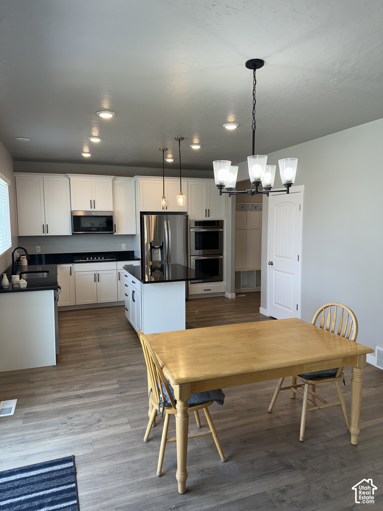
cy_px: 256
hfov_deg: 56.8
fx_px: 354
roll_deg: +0.3
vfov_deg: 71.6
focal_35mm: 24
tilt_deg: -5.7
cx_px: 192
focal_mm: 6.76
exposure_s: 1/120
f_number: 1.78
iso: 80
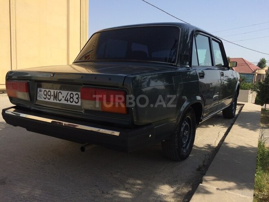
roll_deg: -0.8
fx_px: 225
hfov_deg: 61.7
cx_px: 134
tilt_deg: -7.3
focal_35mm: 29
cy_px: 101
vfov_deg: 48.2
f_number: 2.2
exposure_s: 1/1786
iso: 32
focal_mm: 4.15
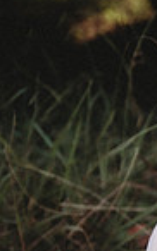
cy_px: 211
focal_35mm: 178
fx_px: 1221
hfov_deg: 6.7
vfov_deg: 11.7
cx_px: 459
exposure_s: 1/250
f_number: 2.8
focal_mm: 44
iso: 100
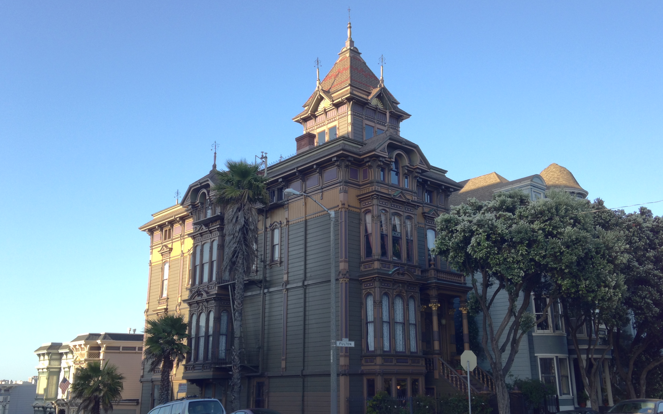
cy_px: 220
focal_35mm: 37
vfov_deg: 34.4
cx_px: 340
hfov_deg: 52.7
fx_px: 669
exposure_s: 1/132
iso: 50
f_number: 2.4
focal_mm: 4.12
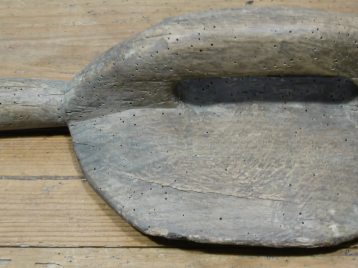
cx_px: 210
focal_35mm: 75
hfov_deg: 26.0
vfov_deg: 19.6
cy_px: 128
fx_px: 776
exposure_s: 1/5
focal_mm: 9.2
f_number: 4
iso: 100
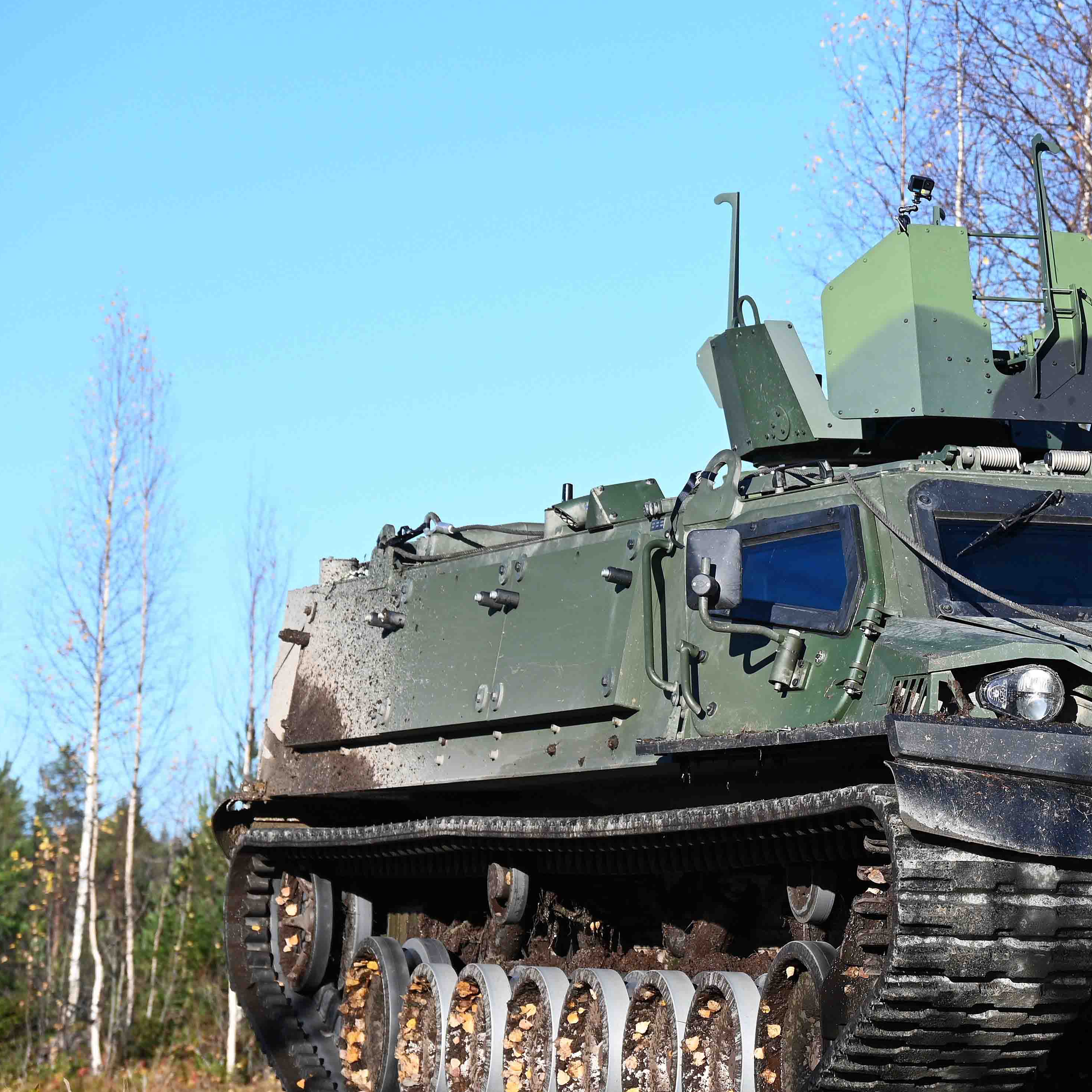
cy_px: 702
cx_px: 1088
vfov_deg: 11.3
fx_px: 5532
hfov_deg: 11.2
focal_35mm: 155
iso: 100
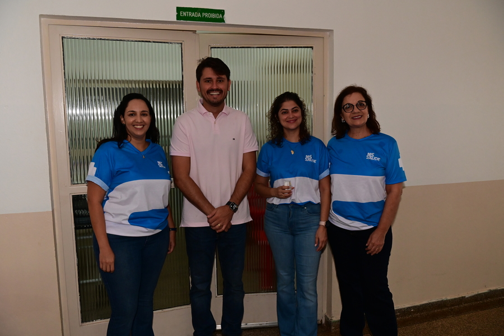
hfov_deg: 62.0
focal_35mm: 30
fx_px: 420
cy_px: 168
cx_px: 252
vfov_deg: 43.6
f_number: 8
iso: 3200
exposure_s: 1/125
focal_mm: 30
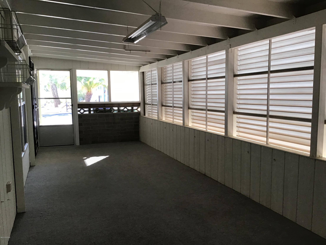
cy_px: 122
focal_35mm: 31
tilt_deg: -5.7
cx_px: 163
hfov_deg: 58.4
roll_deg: +1.5
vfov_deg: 45.4
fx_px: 292
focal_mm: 3.3
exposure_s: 1/40
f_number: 2.4
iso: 25
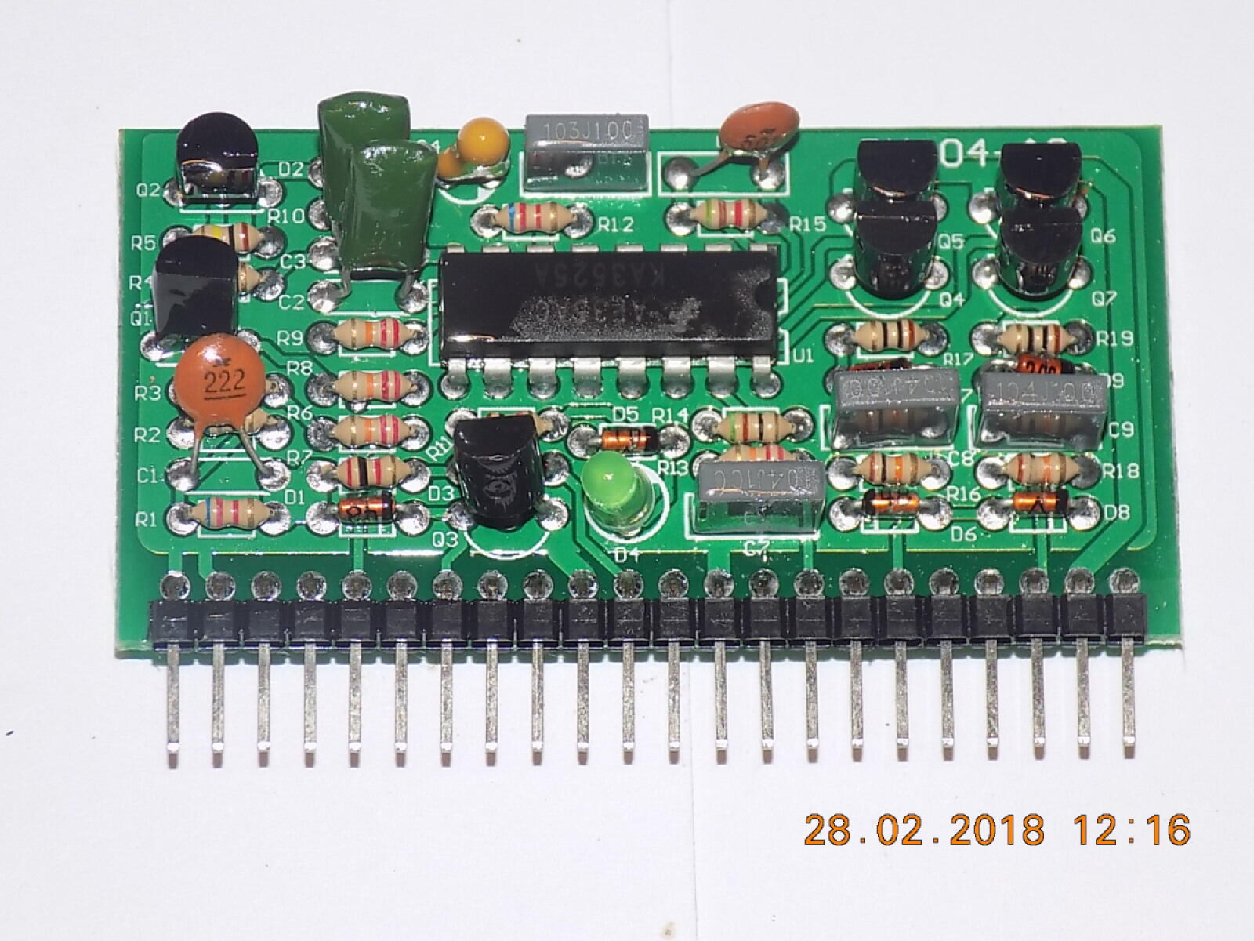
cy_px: 470
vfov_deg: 9.6
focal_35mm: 154
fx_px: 5579
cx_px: 627
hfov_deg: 12.8
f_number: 5.2
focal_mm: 27.3
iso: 200
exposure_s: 1/30
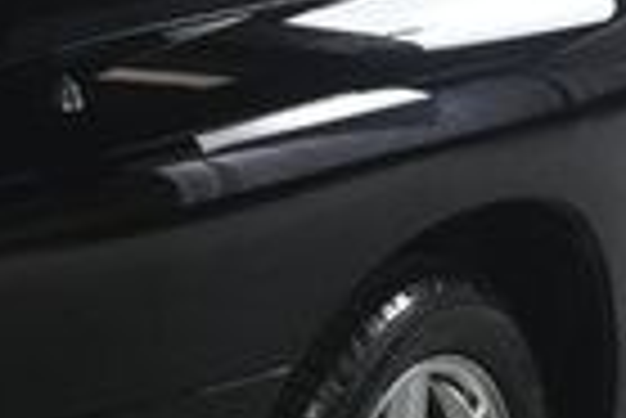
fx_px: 2646
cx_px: -9
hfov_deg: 13.3
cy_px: 189
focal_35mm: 152
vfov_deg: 9.1
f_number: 8
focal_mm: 22
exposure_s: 1/160
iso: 100
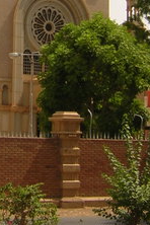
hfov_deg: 9.4
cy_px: -22
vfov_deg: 13.9
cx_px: -19
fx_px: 906
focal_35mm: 145
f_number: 6.6
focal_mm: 7.6
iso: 100
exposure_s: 1/242
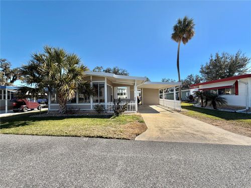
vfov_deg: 85.7
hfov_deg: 102.1
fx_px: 102
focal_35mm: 14
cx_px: 126
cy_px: 94
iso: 25
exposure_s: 1/770
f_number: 2.2
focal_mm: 2.22
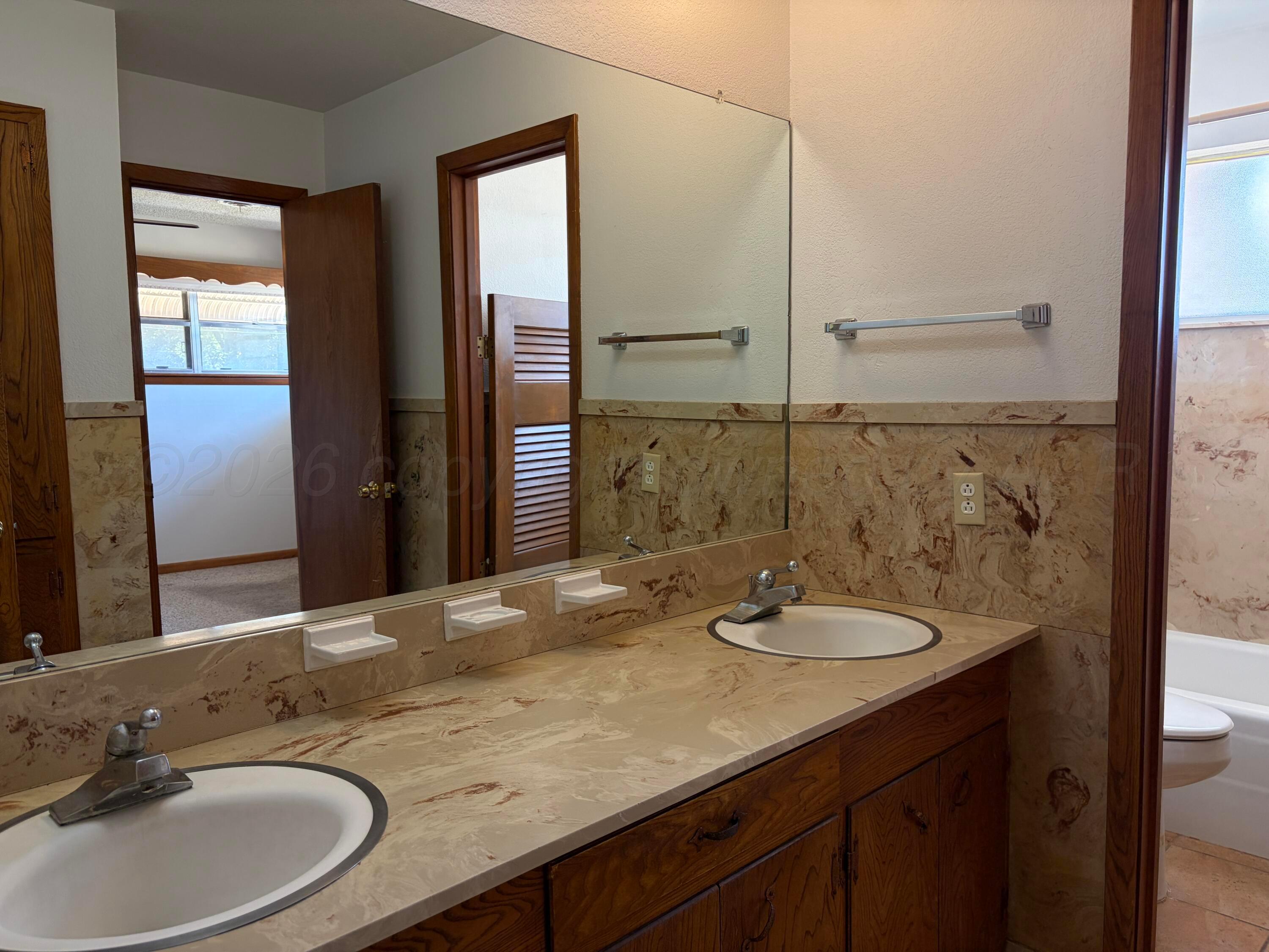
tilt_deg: -4.4
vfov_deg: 53.1
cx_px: 634
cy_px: 476
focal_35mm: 26
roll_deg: +1.6
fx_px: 953
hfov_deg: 67.3
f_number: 1.6
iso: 160
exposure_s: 1/60
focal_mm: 5.96
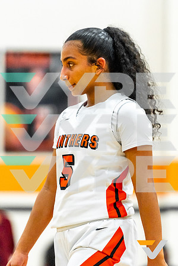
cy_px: 133
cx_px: 85
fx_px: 2225
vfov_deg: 6.9
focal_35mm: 300
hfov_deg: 4.6
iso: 2000
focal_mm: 200
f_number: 2.8
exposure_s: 1/1250
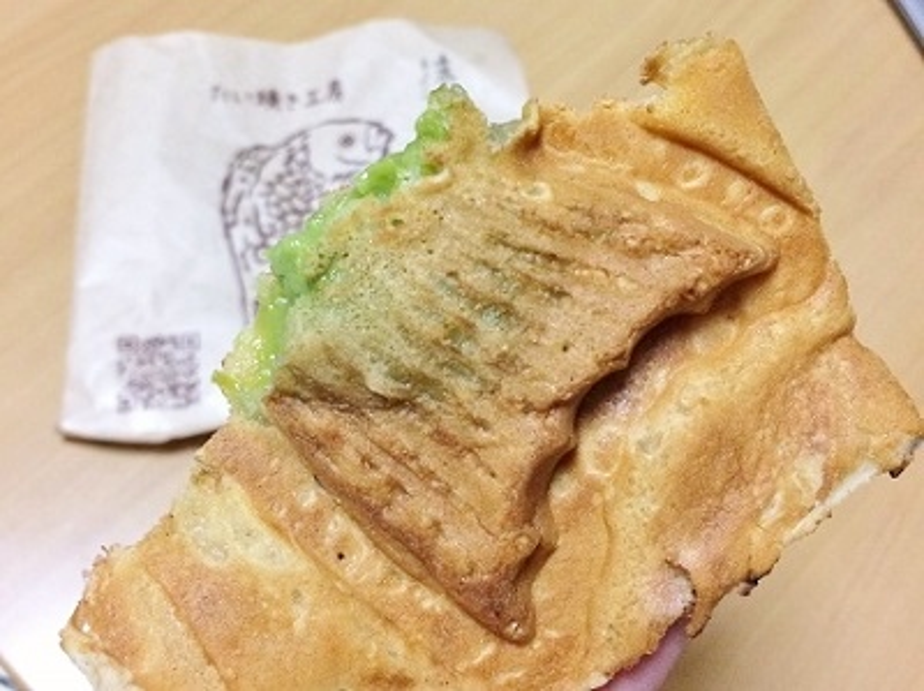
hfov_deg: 47.9
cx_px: 462
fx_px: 1040
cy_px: 346
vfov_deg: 36.7
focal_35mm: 39
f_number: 2.2
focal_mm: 4.15
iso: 160
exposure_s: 1/30
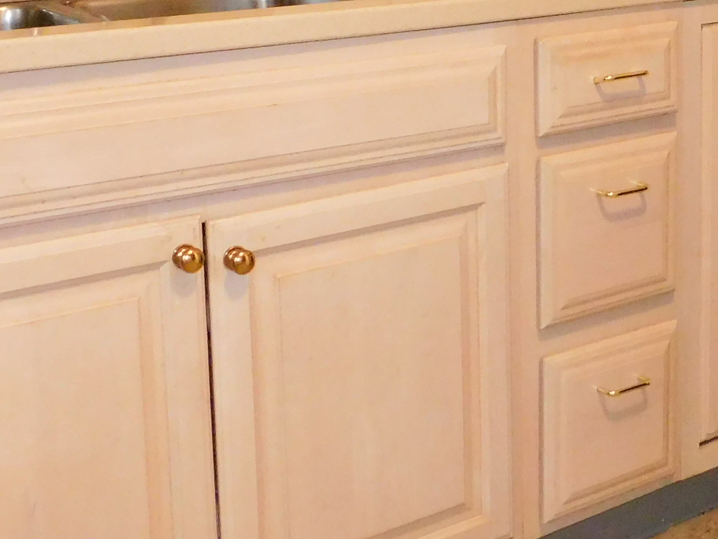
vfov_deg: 19.5
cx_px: 739
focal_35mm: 73
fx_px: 1514
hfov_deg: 25.2
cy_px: -14
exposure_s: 1/25
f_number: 3
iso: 800
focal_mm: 4
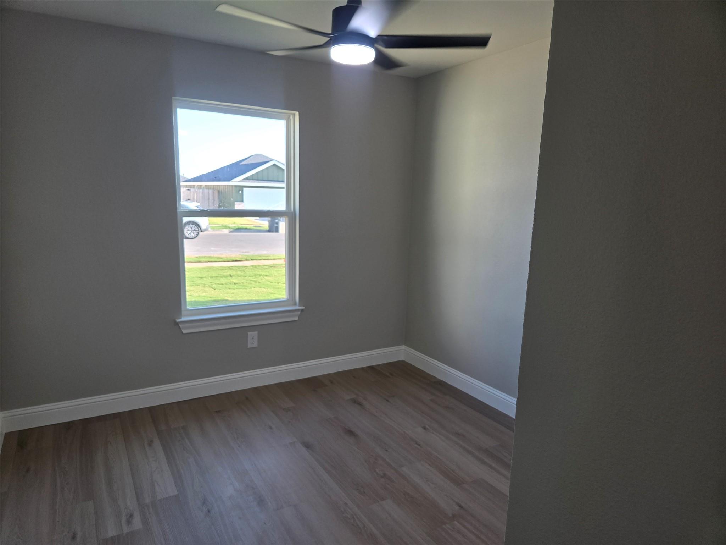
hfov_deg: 73.9
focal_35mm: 23
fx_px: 482
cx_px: 363
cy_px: 272
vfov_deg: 58.9
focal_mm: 5.4
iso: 50
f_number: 1.8
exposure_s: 1/120
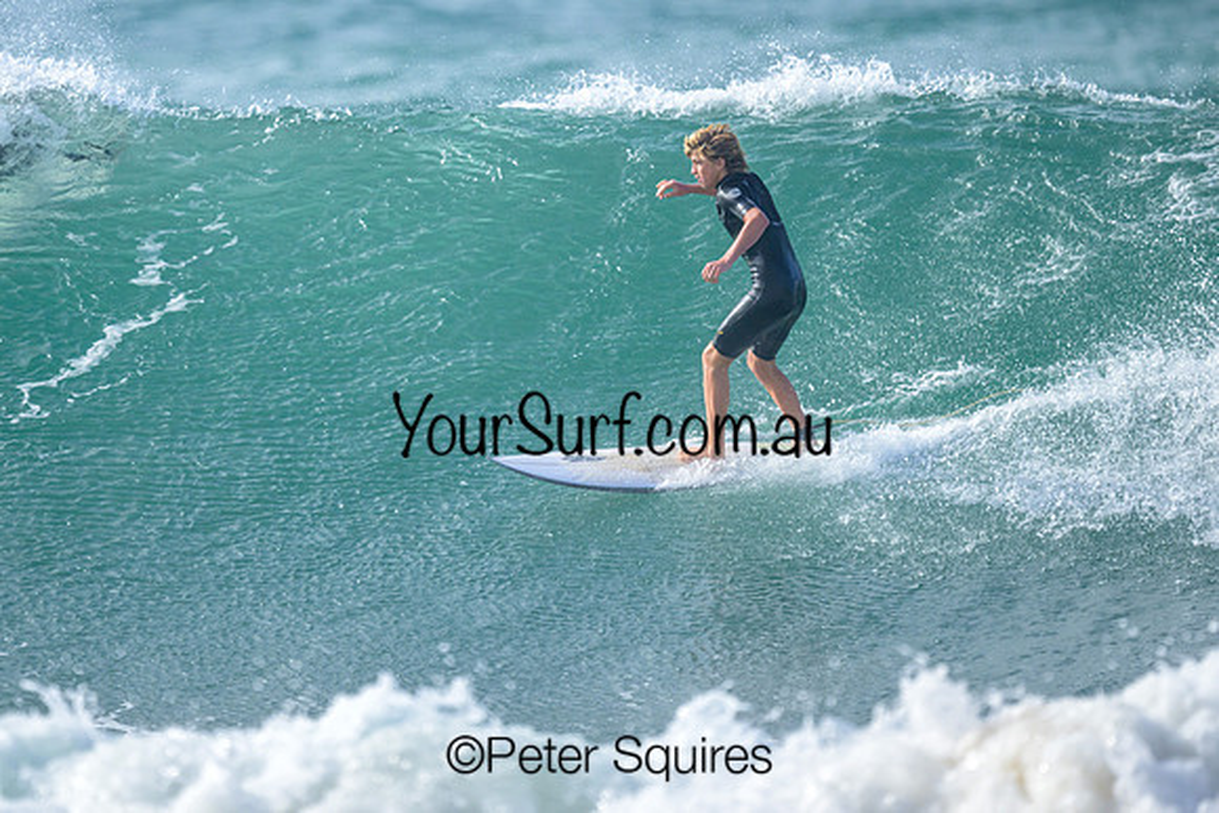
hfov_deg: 1.9
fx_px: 37185
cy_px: 296
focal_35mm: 1098
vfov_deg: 1.3
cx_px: 517
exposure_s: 1/2000
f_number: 6.3
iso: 450
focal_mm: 800
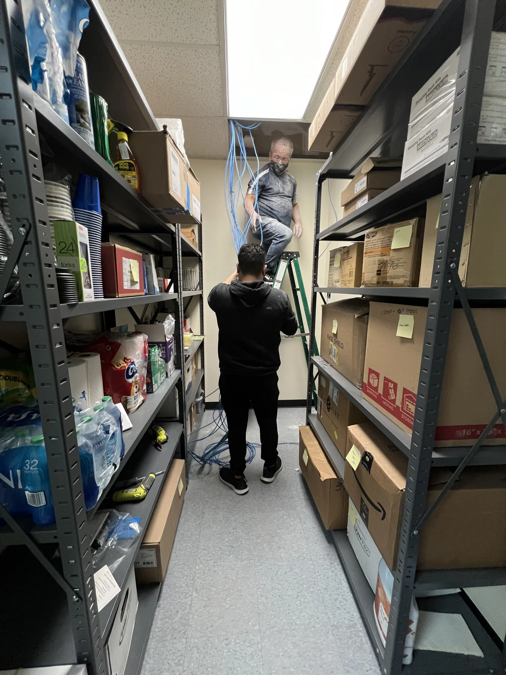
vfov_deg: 106.2
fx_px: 253
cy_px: 338
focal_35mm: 13
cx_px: 253
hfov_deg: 89.9
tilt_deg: -9.9
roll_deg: -0.1
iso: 320
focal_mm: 1.57
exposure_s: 1/60
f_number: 1.8
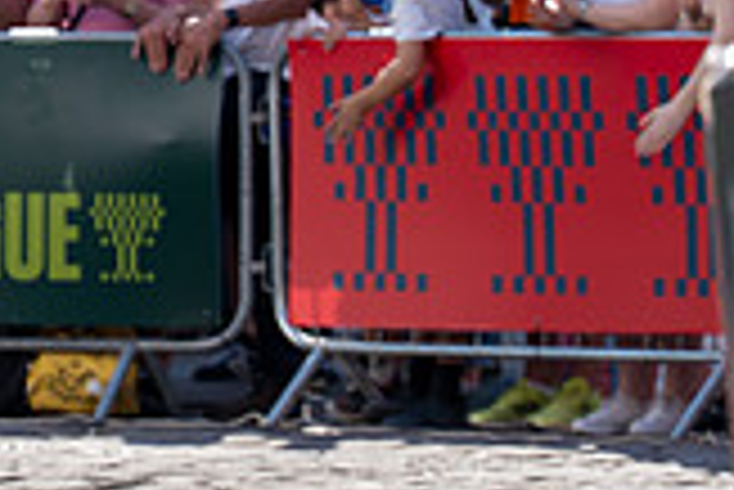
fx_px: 13121
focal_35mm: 643
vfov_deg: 2.1
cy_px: 160
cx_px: -241
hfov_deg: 3.2
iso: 125
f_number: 3.5
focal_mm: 164
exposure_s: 1/1000
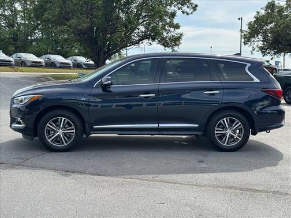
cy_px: 109
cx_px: 146
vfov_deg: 30.3
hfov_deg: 39.7
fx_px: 404
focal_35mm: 48
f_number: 1.78
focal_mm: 6.76
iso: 64
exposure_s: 1/1490
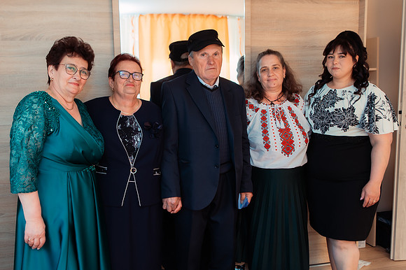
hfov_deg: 49.7
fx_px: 437
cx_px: 173
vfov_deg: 34.4
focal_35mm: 39
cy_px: 129
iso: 500
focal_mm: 31
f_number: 3.2
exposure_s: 1/250
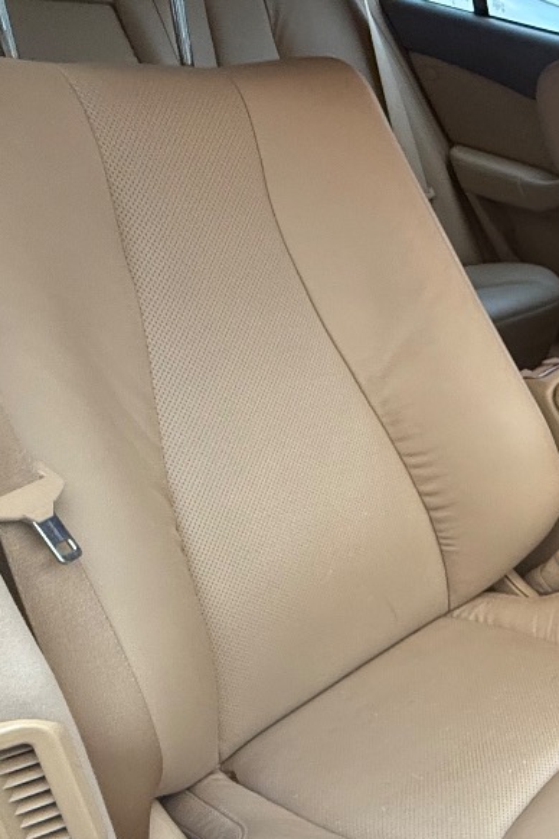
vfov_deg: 52.3
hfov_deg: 31.7
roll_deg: -7.6
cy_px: 546
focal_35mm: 36
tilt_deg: -34.1
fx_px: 838
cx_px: 644
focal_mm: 2.22
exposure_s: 1/90
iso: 320
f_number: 2.2
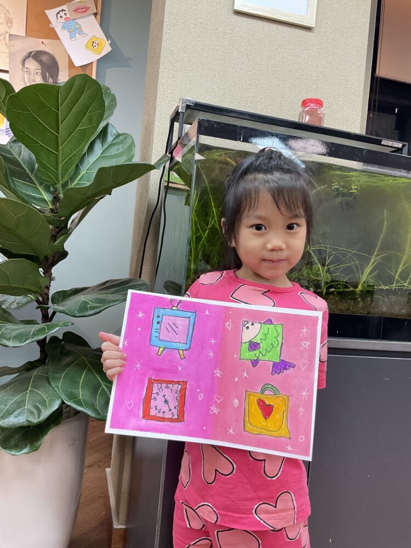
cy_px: 274
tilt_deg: -0.8
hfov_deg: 48.2
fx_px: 459
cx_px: 206
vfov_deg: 61.7
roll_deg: -7.0
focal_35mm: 29
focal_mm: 3
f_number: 1.8
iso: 64
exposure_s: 1/70
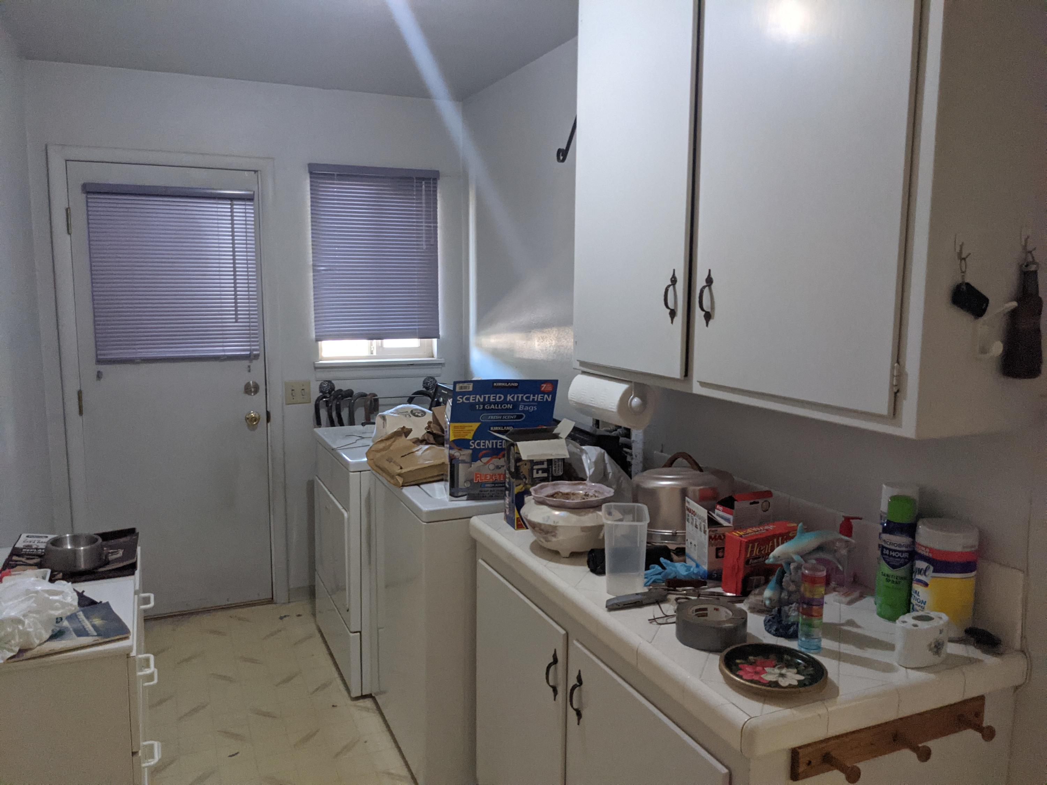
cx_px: 524
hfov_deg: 65.3
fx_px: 817
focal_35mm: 27
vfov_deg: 51.4
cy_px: 392
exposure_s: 1/120
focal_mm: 4.38
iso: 975
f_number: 1.73
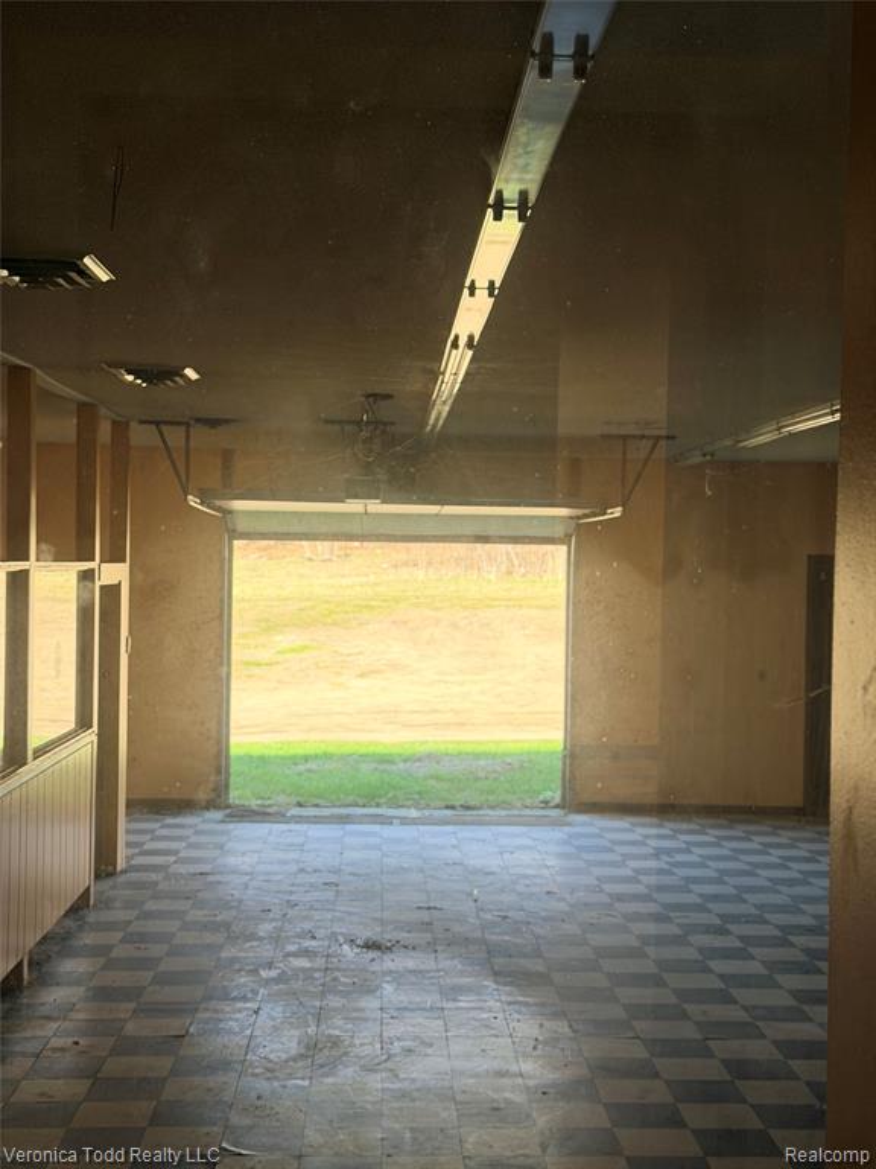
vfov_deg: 39.7
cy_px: 584
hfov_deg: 30.3
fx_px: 1620
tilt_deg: -1.6
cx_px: 438
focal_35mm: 48
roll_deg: -1.9
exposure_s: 1/349
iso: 64
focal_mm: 6.76
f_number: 1.78
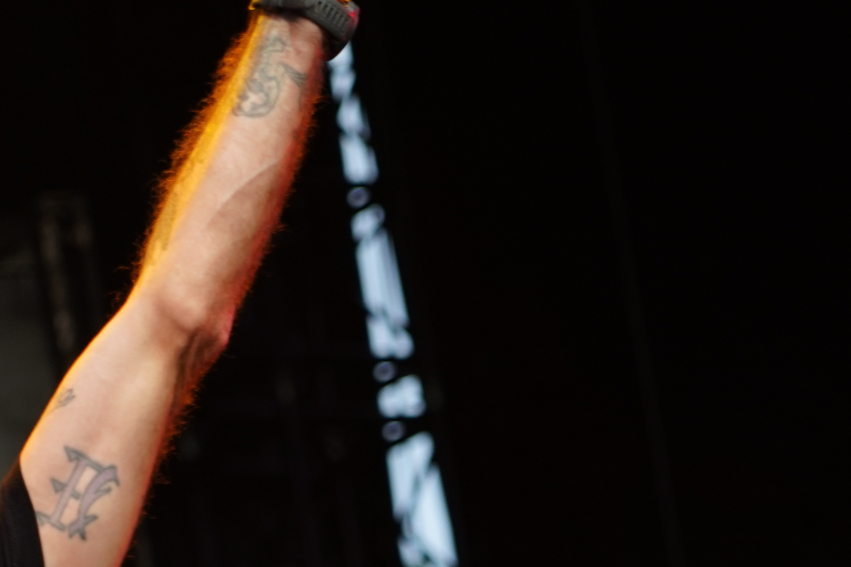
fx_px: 8226
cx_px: -264
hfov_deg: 5.9
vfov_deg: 3.9
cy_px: 487
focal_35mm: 348
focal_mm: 105
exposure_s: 1/125
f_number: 4
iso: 200
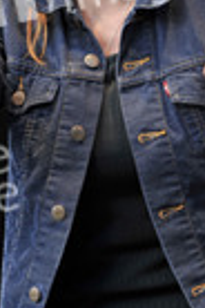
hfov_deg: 2.1
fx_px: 5680
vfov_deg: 3.1
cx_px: 147
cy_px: 87
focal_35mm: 665
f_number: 5.3
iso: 400
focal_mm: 230
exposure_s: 1/160
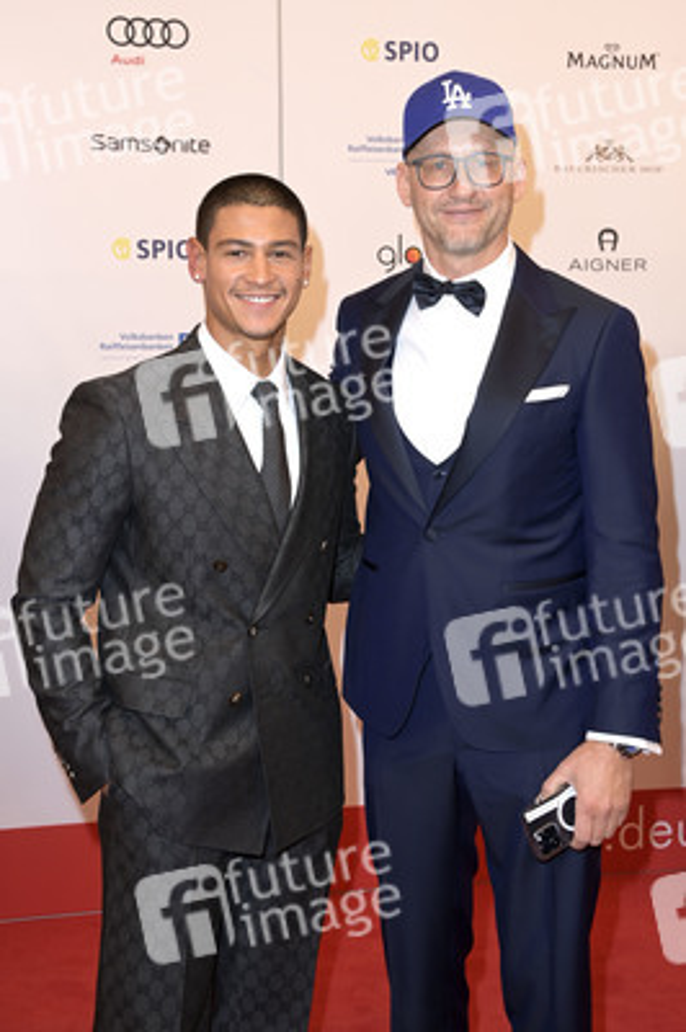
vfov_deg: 41.1
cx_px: 343
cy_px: 516
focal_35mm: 48
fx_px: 1374
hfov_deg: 28.0
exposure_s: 1/250
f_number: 6.3
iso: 400
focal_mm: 48
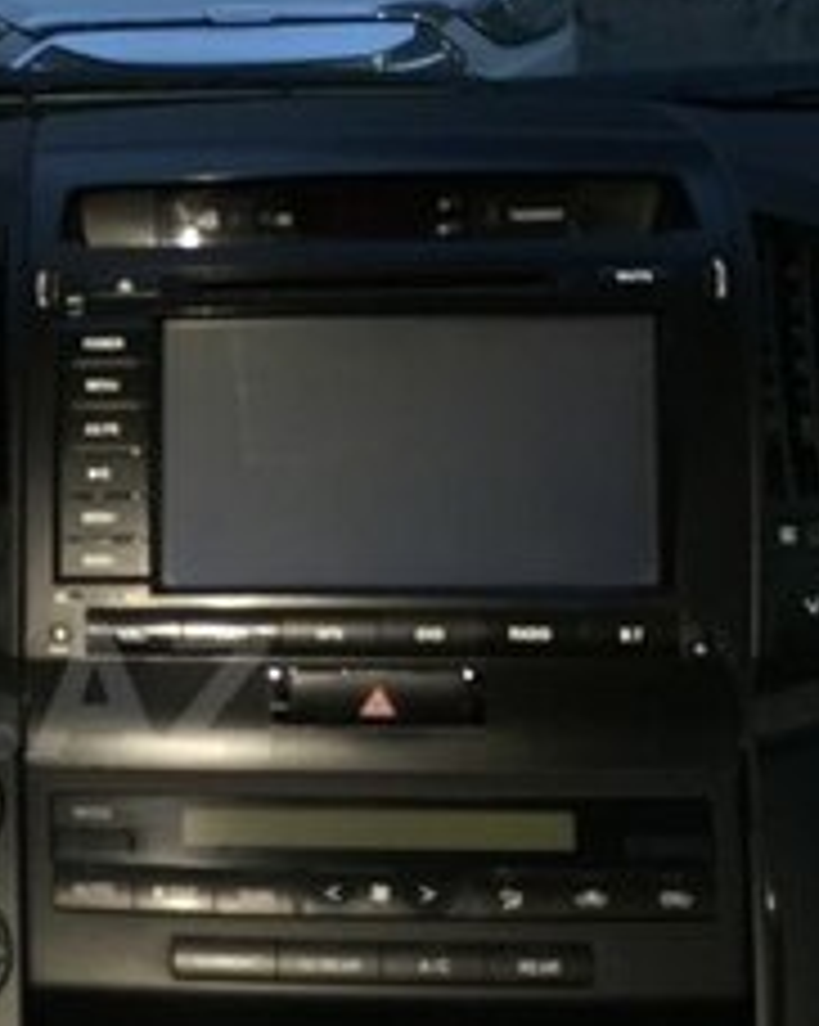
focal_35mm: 82
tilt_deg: -21.9
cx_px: -189
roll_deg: -1.0
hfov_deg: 17.7
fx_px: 2488
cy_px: 691
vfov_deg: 23.2
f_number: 2.2
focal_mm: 4.15
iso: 64
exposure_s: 1/17
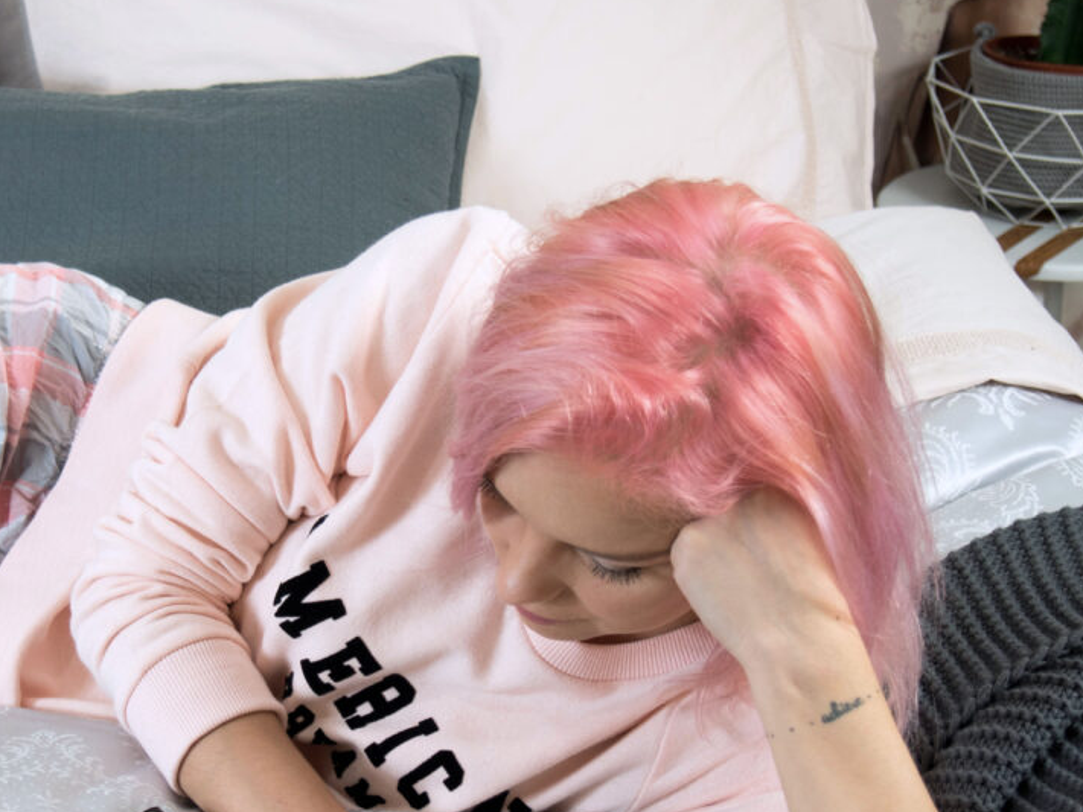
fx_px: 2252
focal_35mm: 72
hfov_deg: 26.9
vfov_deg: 20.4
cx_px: 385
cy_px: 515
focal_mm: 25
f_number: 4.5
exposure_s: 1/15
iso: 100
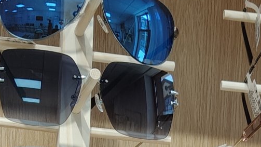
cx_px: 200
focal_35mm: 142
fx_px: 983
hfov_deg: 15.1
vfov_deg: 7.5
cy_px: 436
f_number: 1.8
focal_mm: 5.59
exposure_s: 1/120
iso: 80
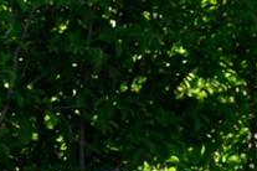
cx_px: 11
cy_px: 238
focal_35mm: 627
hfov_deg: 3.3
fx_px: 4476
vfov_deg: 2.2
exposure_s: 1/125
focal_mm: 72.1
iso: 320
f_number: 9
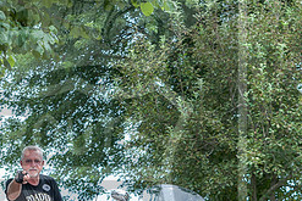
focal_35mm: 307
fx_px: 2577
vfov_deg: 4.5
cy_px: 193
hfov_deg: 6.7
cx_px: 4
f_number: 6.3
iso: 100
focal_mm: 78
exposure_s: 1/160
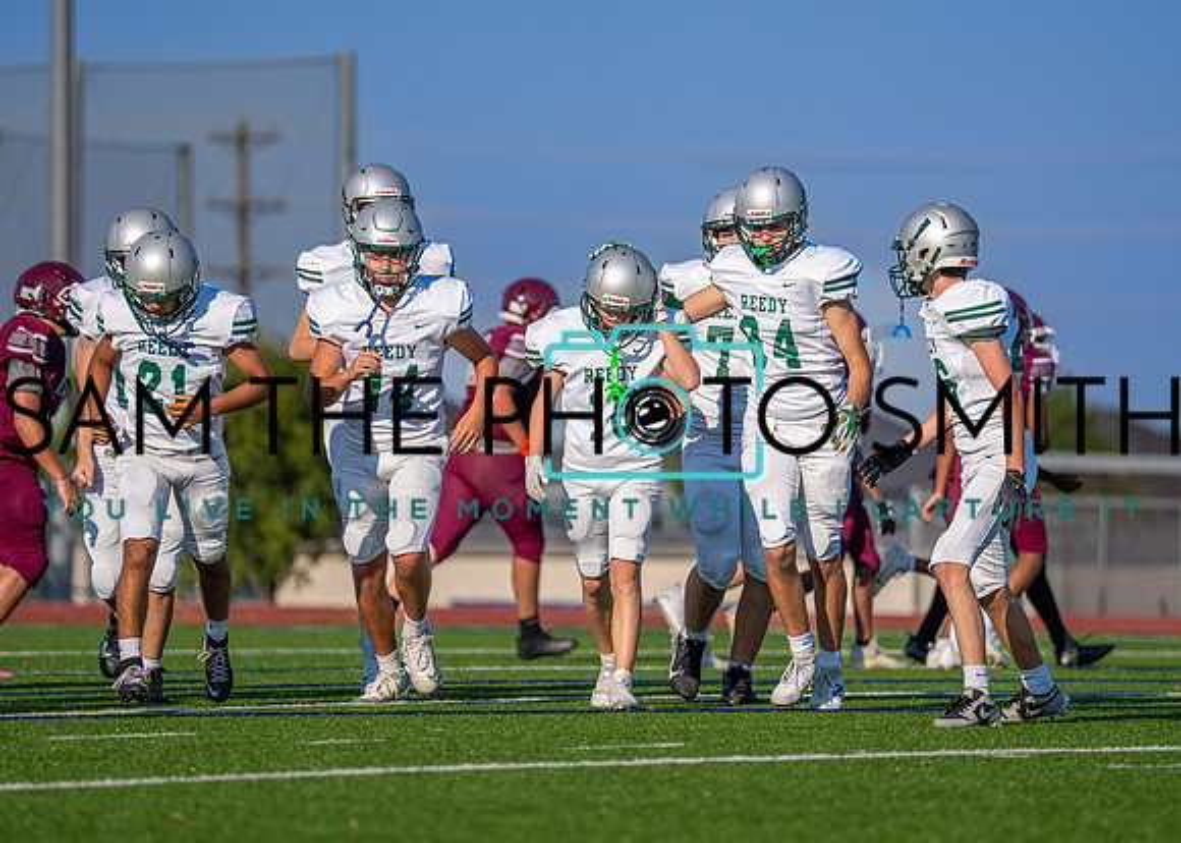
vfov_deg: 5.4
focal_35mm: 268
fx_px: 8977
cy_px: 420
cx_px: 600
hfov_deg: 7.5
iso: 125
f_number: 2.8
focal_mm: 200
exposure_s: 1/4000
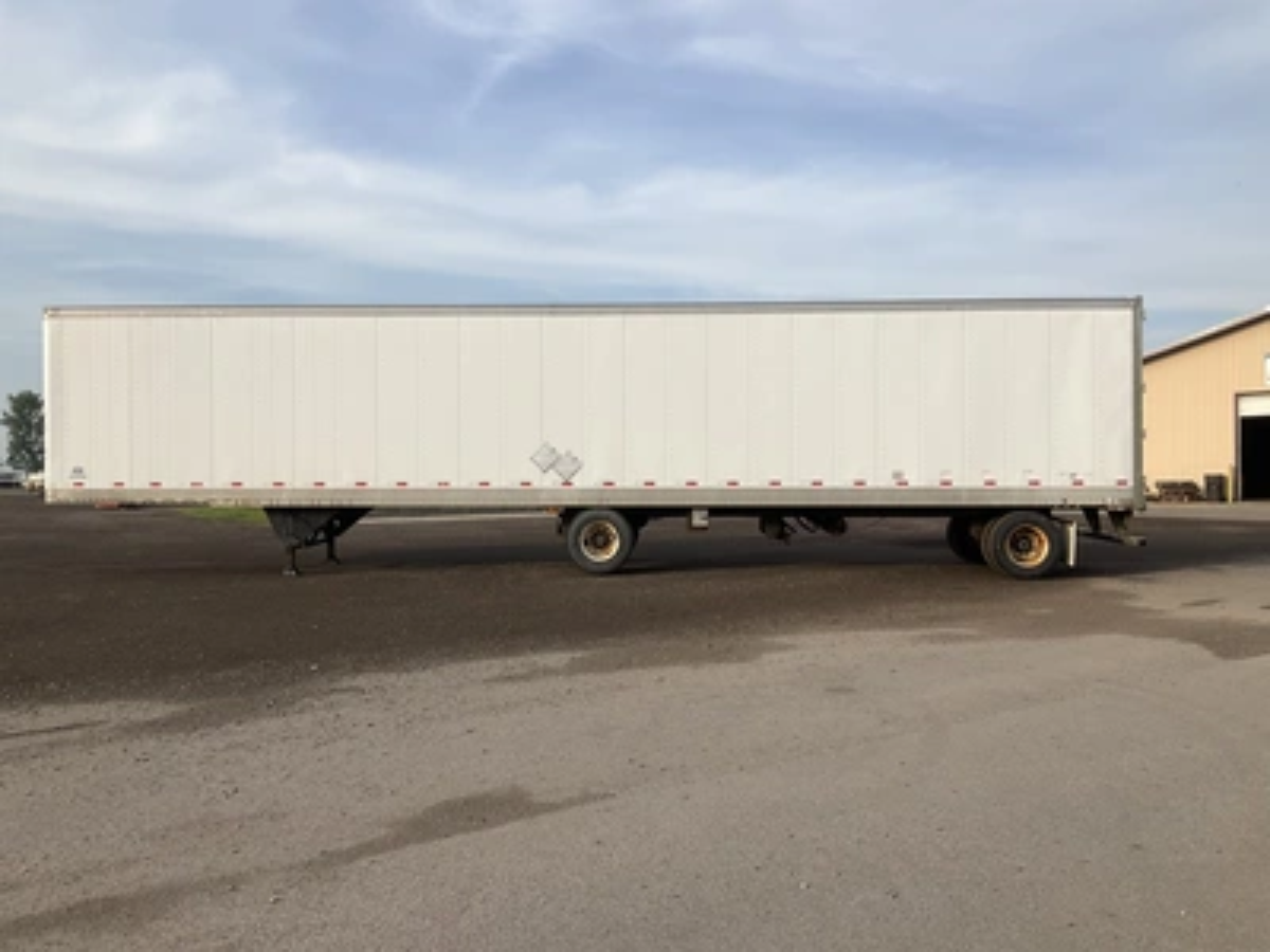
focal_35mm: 29
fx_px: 1064
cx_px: 635
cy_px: 476
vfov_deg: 48.2
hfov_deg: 61.7
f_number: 1.8
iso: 25
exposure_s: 1/1377
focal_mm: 3
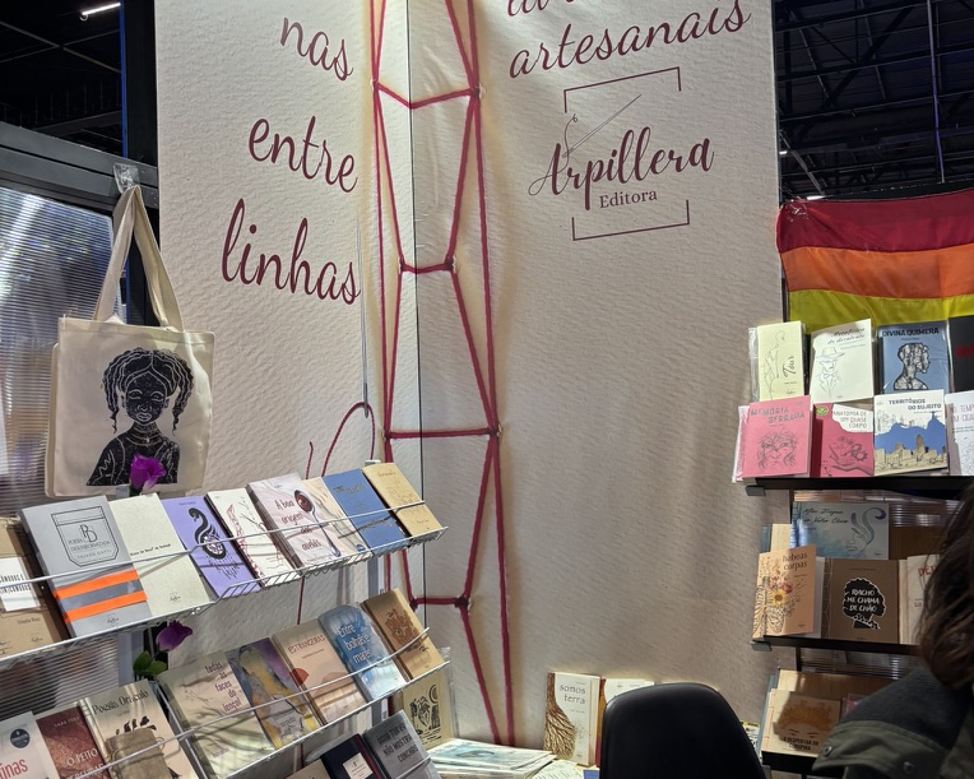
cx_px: 487
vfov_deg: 43.3
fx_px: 980
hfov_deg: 52.9
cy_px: 375
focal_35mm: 34
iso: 100
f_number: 1.6
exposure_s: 1/60
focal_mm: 5.96
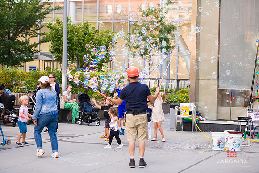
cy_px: 86
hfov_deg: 24.8
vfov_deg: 16.7
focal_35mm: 82
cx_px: 130
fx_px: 590
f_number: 3.2
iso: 800
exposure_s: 1/500
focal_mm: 82
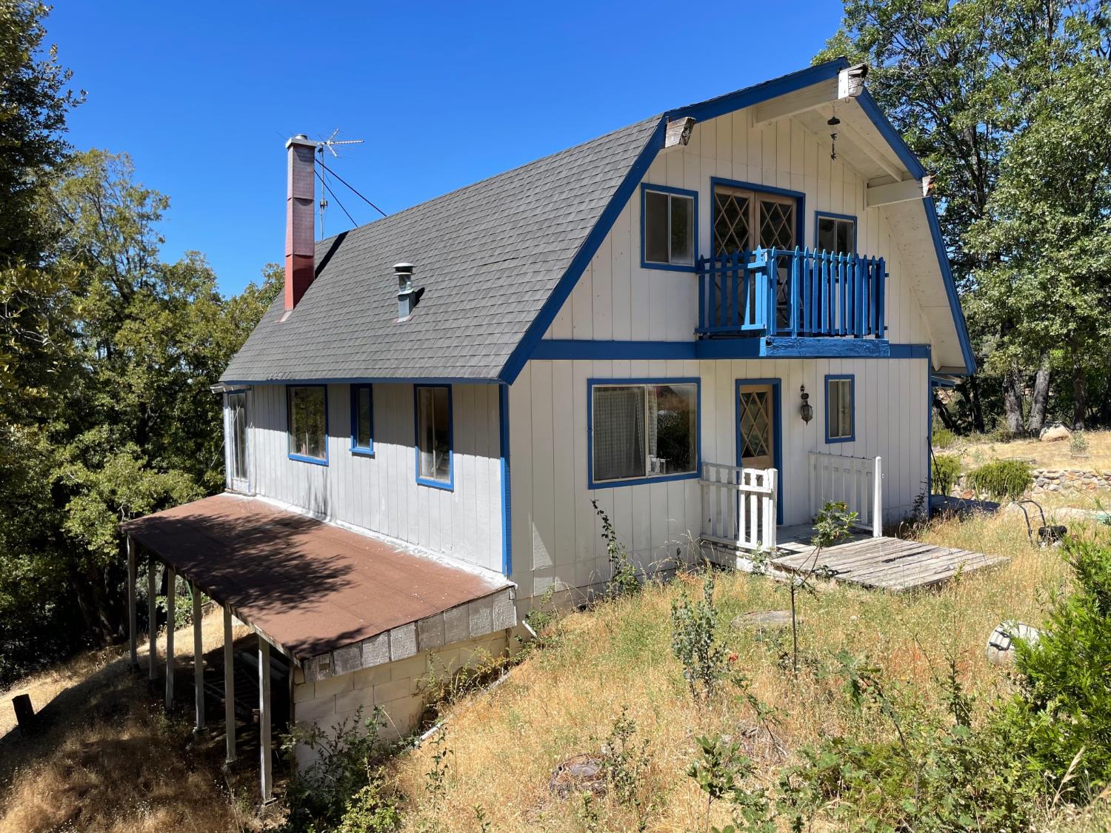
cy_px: 416
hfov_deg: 67.3
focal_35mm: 26
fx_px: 834
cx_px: 556
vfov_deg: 53.1
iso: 32
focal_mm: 4.2
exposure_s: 1/2257
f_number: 1.6
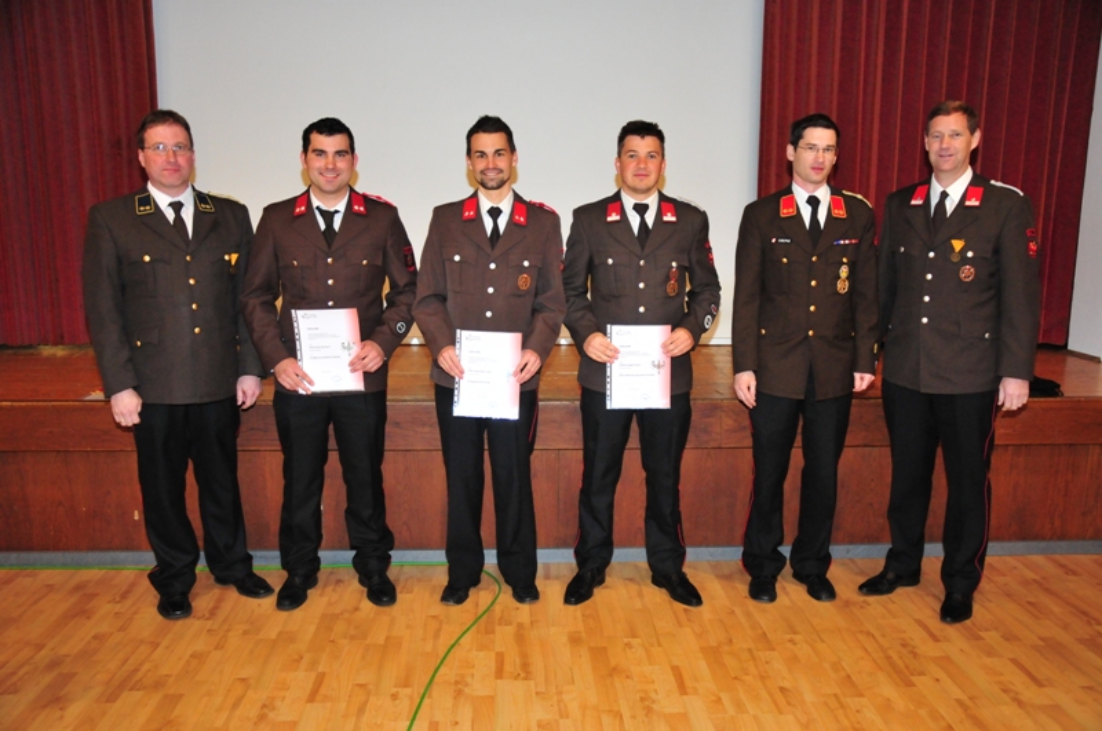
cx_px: 551
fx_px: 963
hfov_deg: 59.6
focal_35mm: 32
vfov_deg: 41.6
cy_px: 366
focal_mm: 21
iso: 1600
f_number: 3.8
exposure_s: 1/60
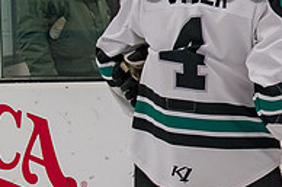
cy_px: 84
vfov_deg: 5.7
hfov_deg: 8.4
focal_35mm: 240
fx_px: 1878
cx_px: 435
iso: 1250
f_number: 4
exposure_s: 1/250
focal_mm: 40
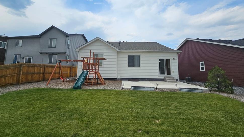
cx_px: 125
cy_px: 60
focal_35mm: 15
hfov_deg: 103.0
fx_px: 97
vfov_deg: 70.3
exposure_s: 1/3336
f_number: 2.2
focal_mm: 2.2
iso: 50
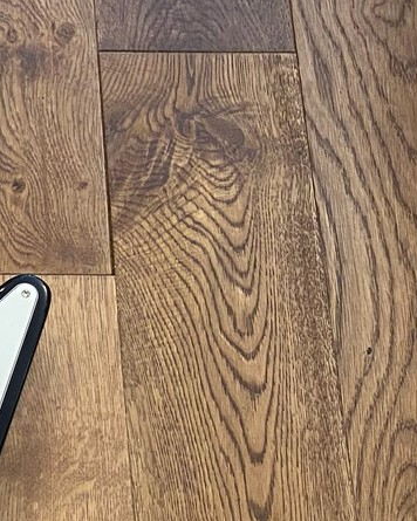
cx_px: -314
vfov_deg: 19.0
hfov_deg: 14.1
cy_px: 528
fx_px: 1512
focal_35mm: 98
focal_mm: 4.25
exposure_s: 1/60
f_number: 1.8
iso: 250
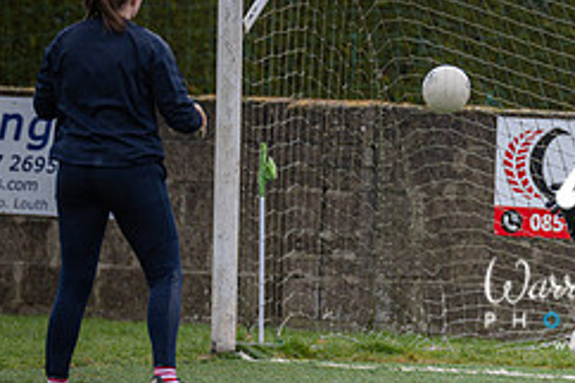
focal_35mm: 719
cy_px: 246
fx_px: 11476
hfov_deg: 2.9
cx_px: 639
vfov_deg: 1.9
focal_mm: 300
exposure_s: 1/1000
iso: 640
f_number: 2.8
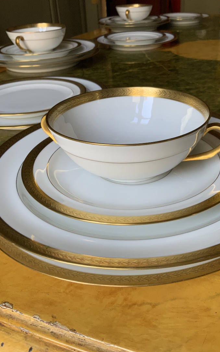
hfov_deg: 37.1
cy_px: 164
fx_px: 326
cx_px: 136
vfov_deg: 56.7
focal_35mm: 34
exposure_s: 1/50
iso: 40
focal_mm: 3
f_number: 1.8
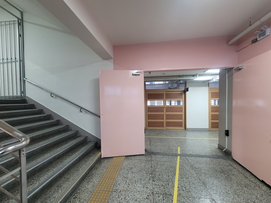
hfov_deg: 106.2
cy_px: 102
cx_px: 136
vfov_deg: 89.9
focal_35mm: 13
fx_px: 102
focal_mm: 2.2
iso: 400
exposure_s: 1/60
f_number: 2.2
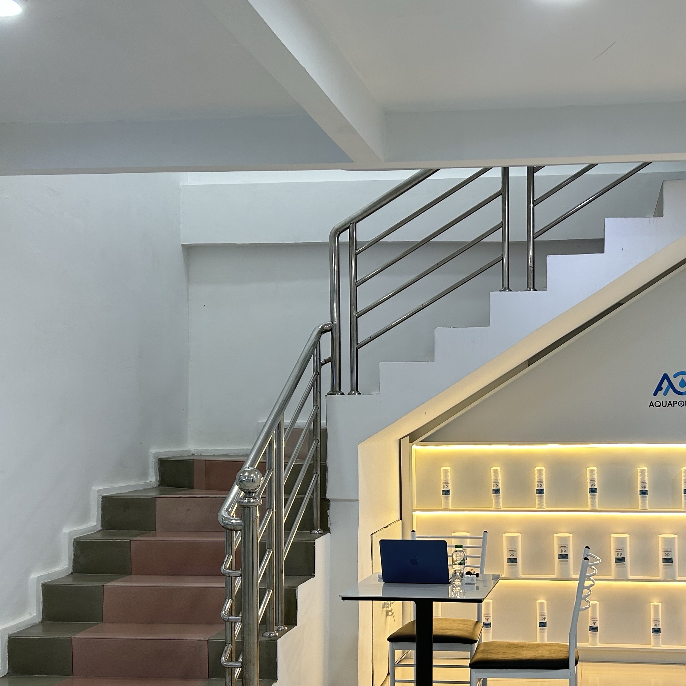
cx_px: 495
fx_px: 1031
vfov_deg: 36.6
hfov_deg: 36.1
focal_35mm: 46
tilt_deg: -0.8
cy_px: 420
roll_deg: -0.5
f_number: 1.5
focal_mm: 5.7
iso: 64
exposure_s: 1/100
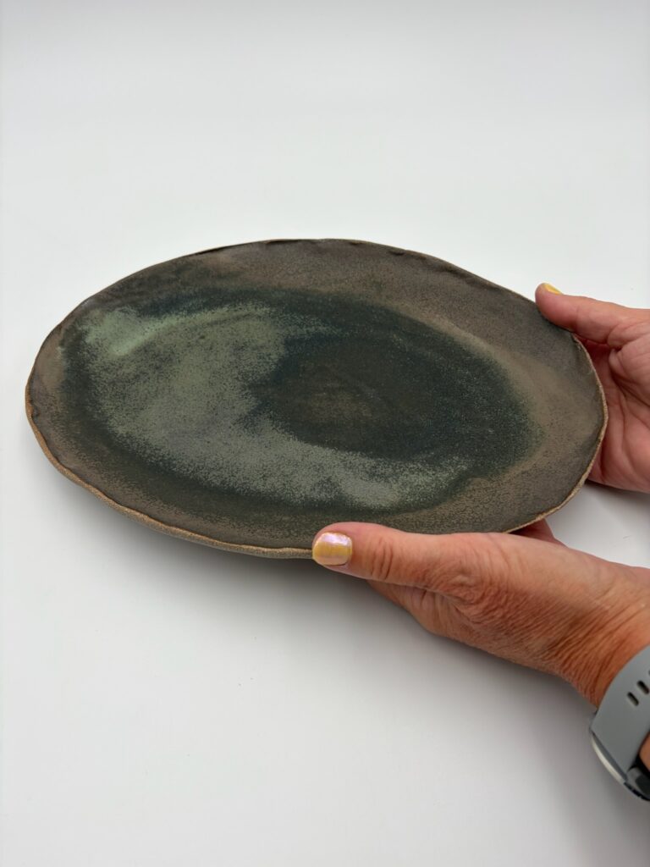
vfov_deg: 67.3
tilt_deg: -50.6
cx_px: 325
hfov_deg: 53.1
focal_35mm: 26
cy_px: 434
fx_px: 651
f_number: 1.6
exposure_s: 1/179
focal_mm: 5.96
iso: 40
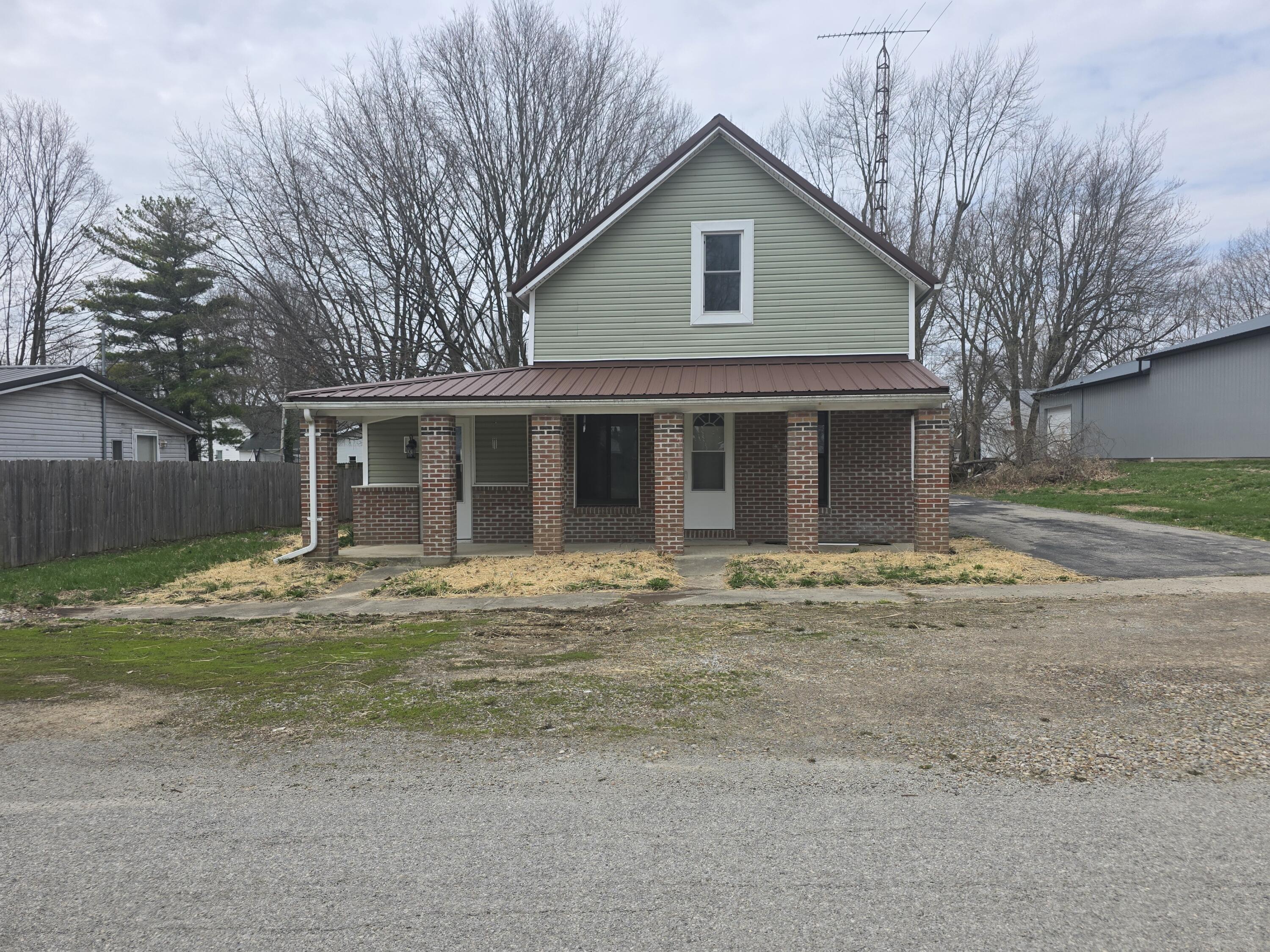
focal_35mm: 23
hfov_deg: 73.9
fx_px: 844
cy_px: 476
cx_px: 635
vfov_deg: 58.9
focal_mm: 6.3
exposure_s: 1/5153
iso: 80
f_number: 1.7
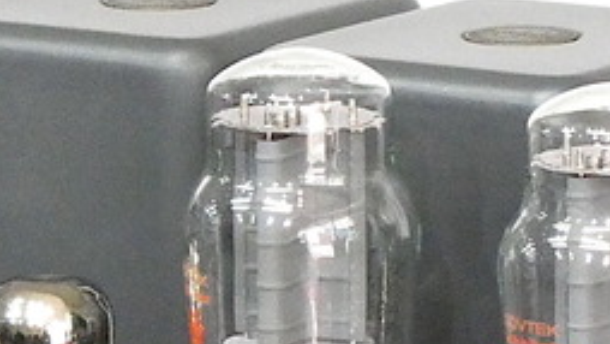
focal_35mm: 588
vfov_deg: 2.1
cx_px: 555
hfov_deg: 3.7
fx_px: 9513
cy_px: 469
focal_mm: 25.6
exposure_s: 1/40
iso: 1600
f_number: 5.4
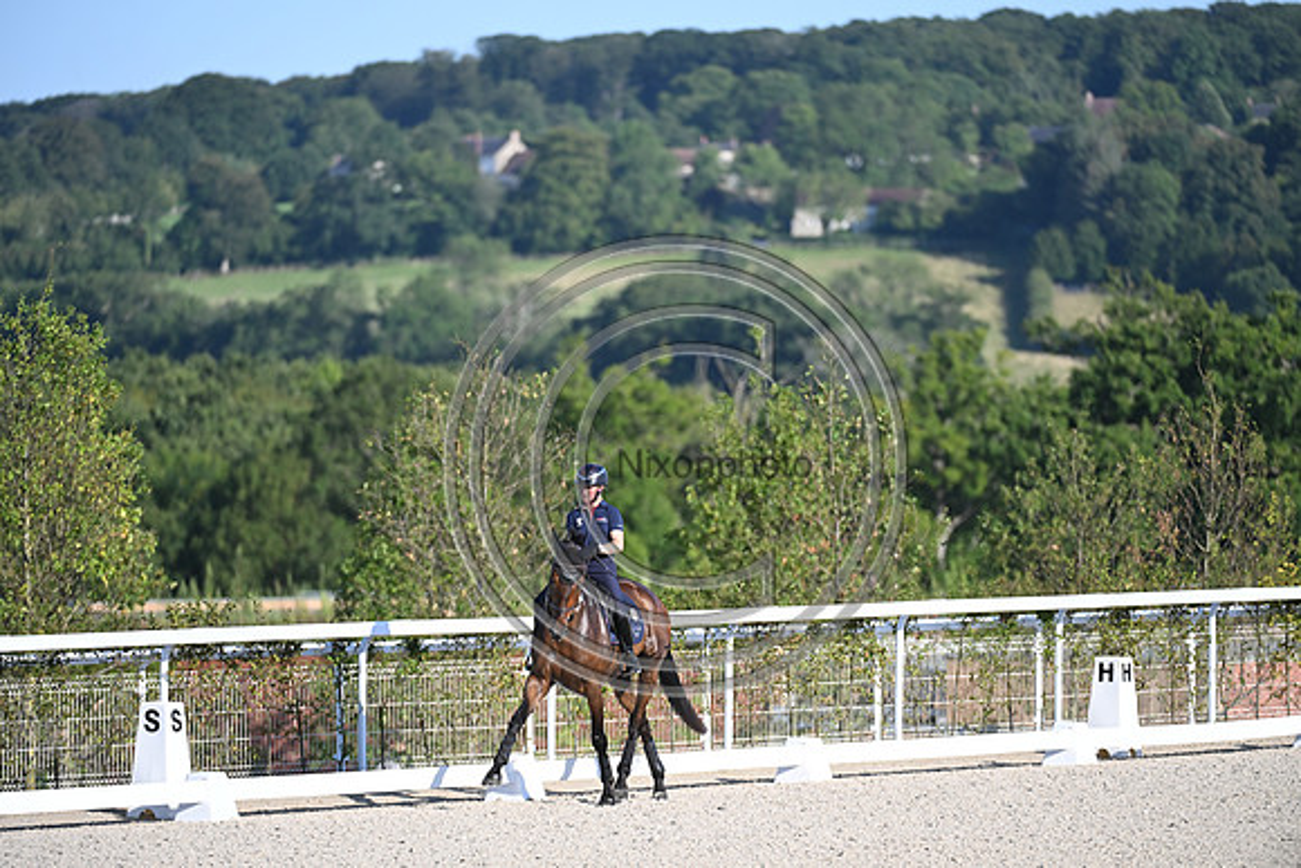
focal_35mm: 330
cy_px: 434
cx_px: 650
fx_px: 11928
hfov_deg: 6.2
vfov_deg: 4.2
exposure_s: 1/1600
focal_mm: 330
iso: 400
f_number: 4.5
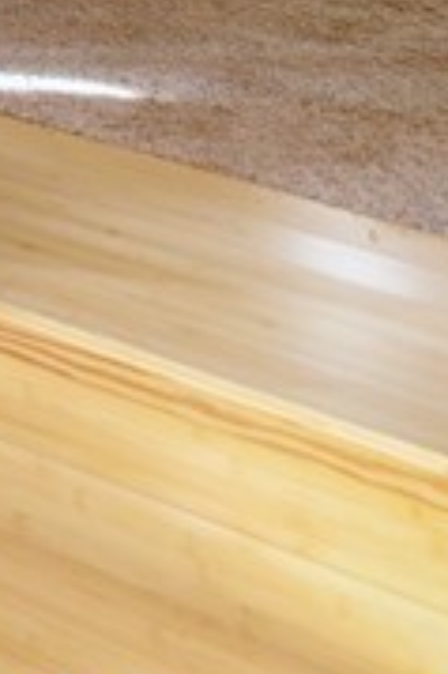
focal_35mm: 91
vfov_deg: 17.6
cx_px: -1380
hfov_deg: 8.0
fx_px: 1702
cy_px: -572
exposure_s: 1/40
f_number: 7.1
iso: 250
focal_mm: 15
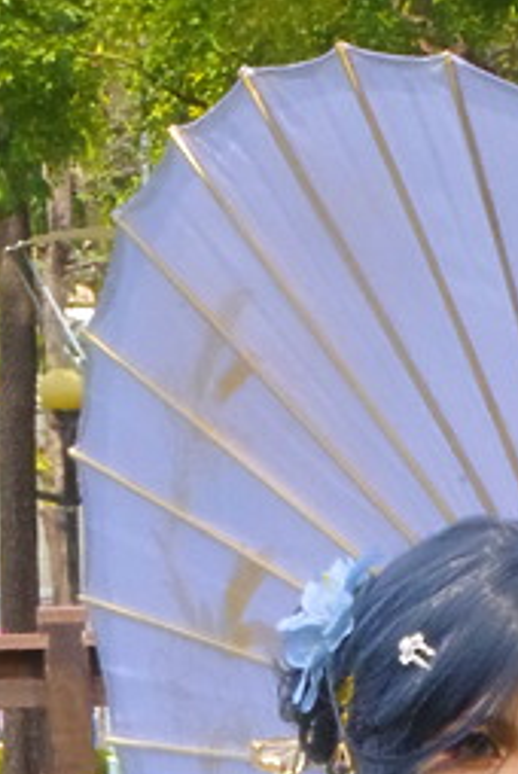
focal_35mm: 345
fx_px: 7425
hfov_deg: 4.0
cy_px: 1630
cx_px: 475
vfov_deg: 5.8
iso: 2000
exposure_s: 1/100
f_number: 5.6
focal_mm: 50
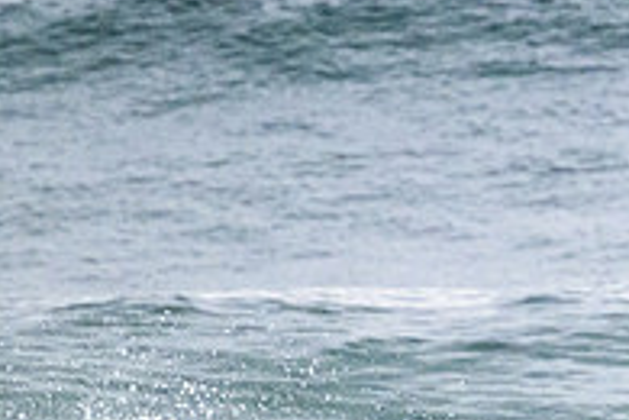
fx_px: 41651
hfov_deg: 0.9
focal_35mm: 2384
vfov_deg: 0.6
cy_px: 548
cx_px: 923
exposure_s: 1/2000
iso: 7200
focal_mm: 800
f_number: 11
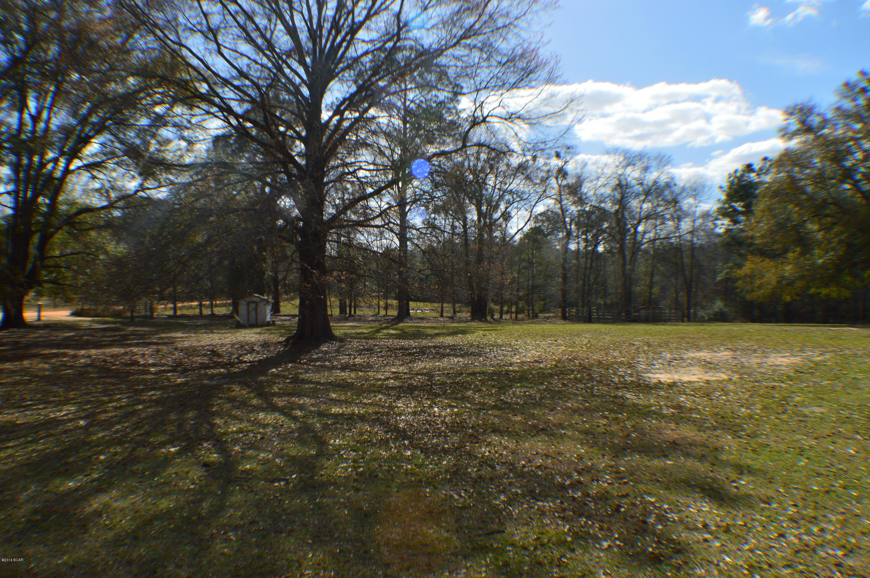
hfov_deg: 57.3
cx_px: 435
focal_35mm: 33
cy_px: 289
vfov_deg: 39.9
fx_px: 797
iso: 400
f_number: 11
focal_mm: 22
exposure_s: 1/500
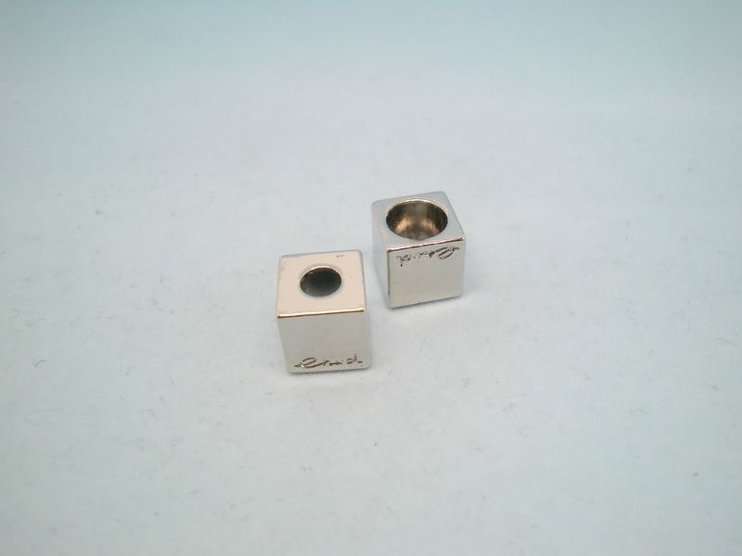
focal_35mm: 34
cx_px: 371
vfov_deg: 41.8
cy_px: 278
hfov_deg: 54.0
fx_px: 729
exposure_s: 1/100
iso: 100
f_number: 2.8
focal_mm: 5.58
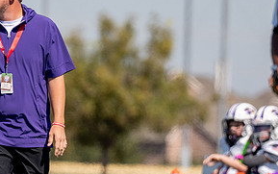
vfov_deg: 1.6
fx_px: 6368
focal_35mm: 840
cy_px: 94
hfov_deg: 2.5
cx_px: 1
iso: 200
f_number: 2.8
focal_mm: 200
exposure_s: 1/5000
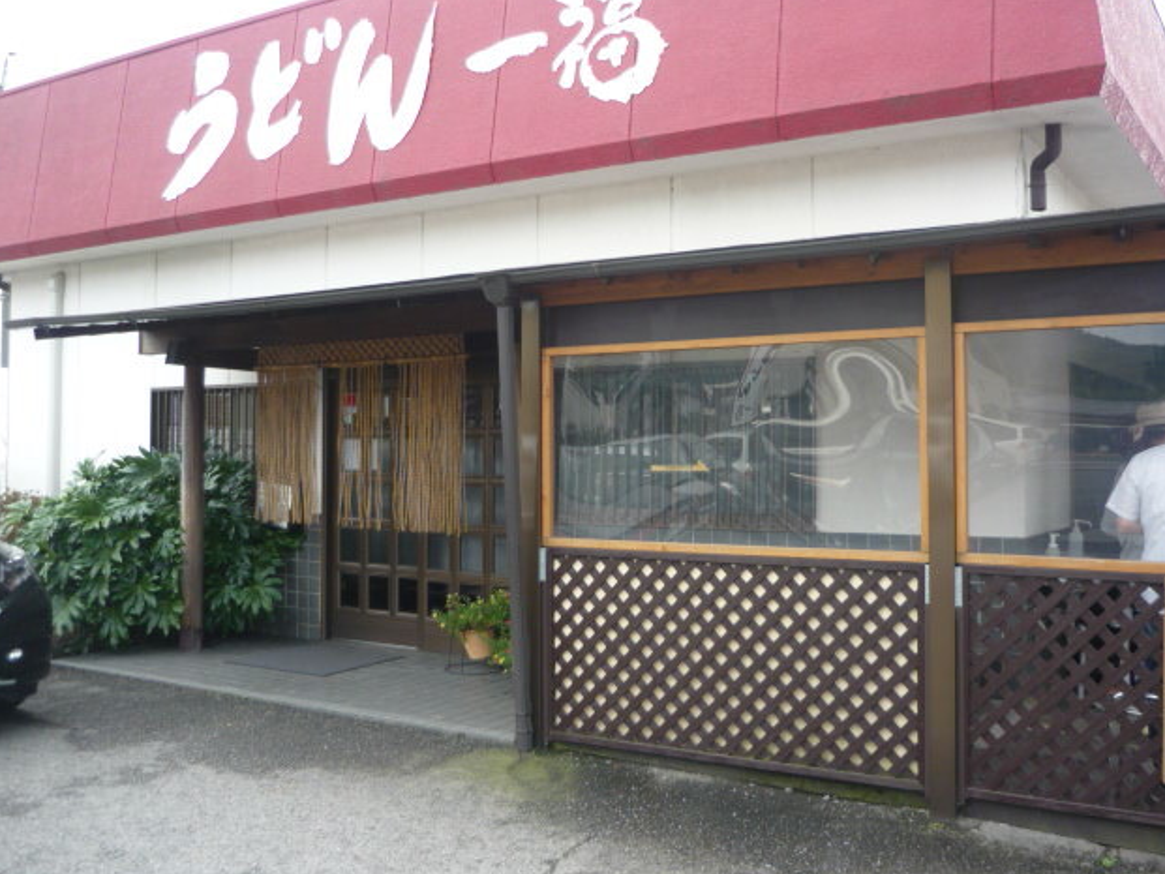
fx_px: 1144
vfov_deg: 41.8
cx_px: 595
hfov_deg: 53.9
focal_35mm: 34
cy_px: 428
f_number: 2.8
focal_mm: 5.5
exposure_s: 1/320
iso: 100
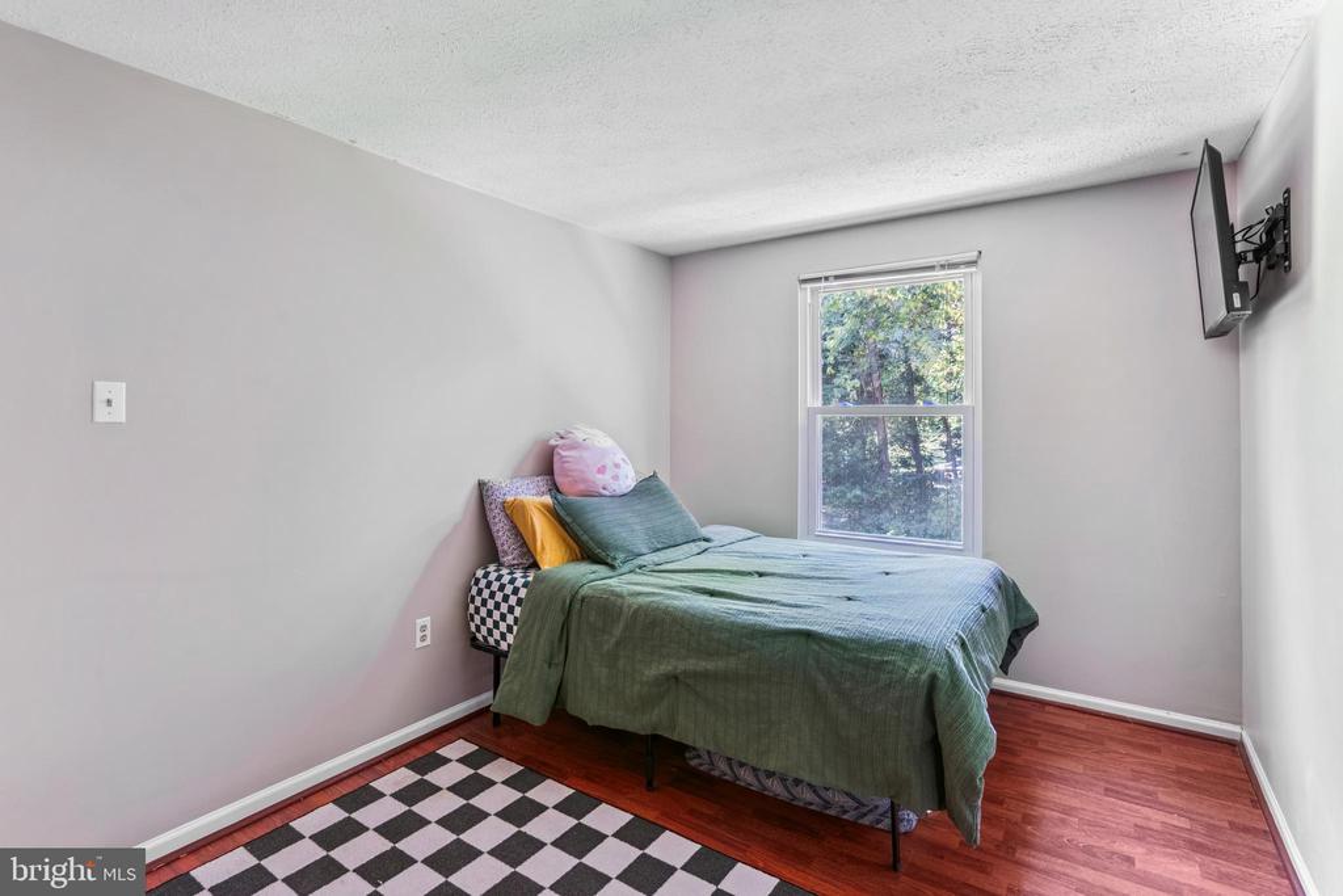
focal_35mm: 16
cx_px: 672
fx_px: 597
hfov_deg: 96.7
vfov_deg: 73.8
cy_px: 448
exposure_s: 2
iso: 100
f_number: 8
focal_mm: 16
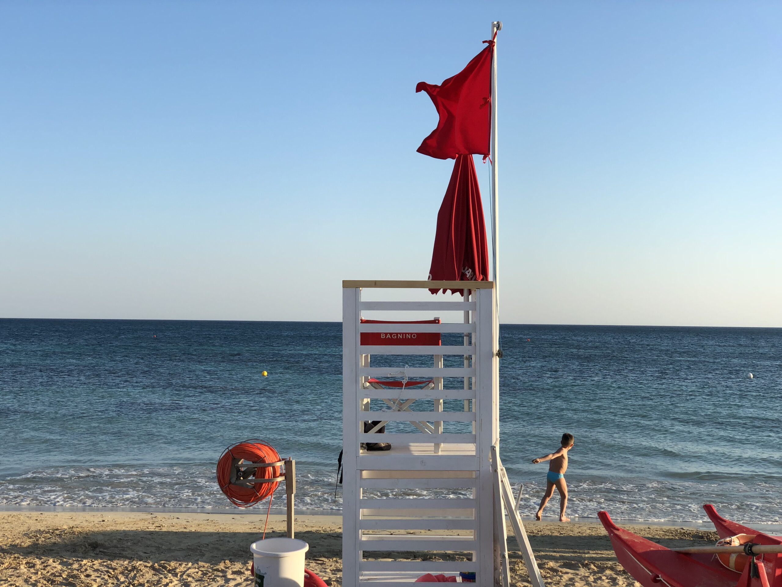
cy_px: 294
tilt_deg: +2.2
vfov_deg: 28.0
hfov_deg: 36.8
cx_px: 391
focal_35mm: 52
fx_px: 1175
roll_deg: -0.3
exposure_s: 1/738
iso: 16
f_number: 2.4
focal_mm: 6
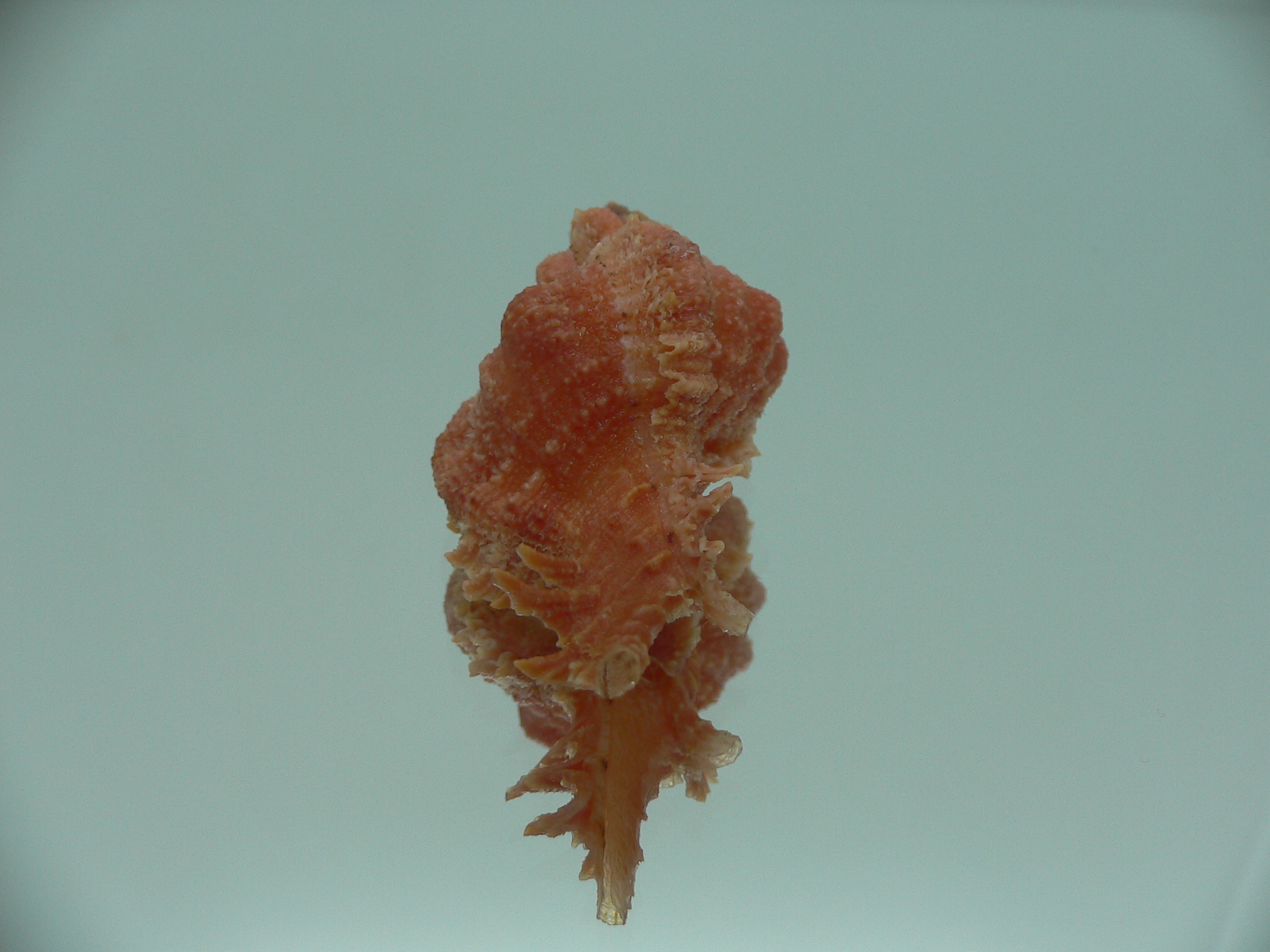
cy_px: 476
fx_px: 1284
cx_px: 635
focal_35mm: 35
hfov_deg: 52.6
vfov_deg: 40.7
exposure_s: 1/60
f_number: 2.8
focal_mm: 4.6
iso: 80
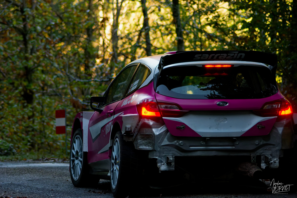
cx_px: 148
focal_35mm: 255
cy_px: 99
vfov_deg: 5.4
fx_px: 2103
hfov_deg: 8.1
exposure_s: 1/5000
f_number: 4.5
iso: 12800
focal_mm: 170
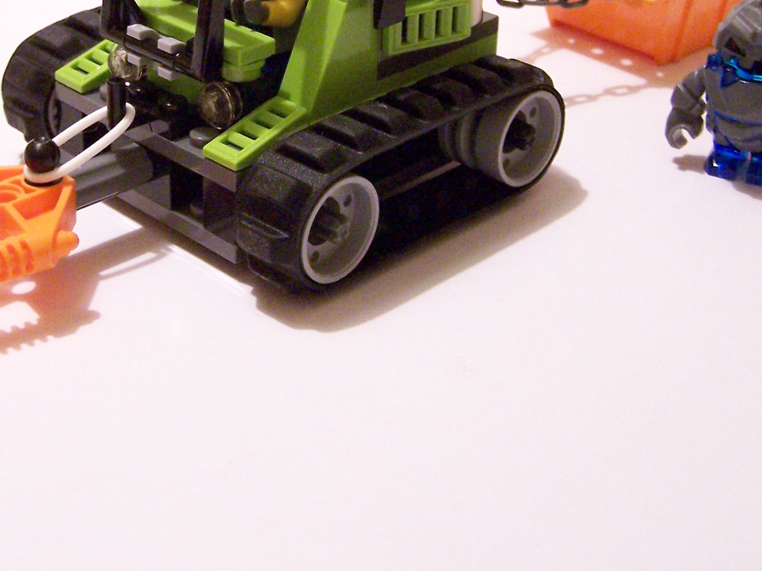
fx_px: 1475
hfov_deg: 28.8
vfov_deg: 21.5
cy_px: 79
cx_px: 255
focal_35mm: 67
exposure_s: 1/15
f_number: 2.8
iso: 400
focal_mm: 6.3
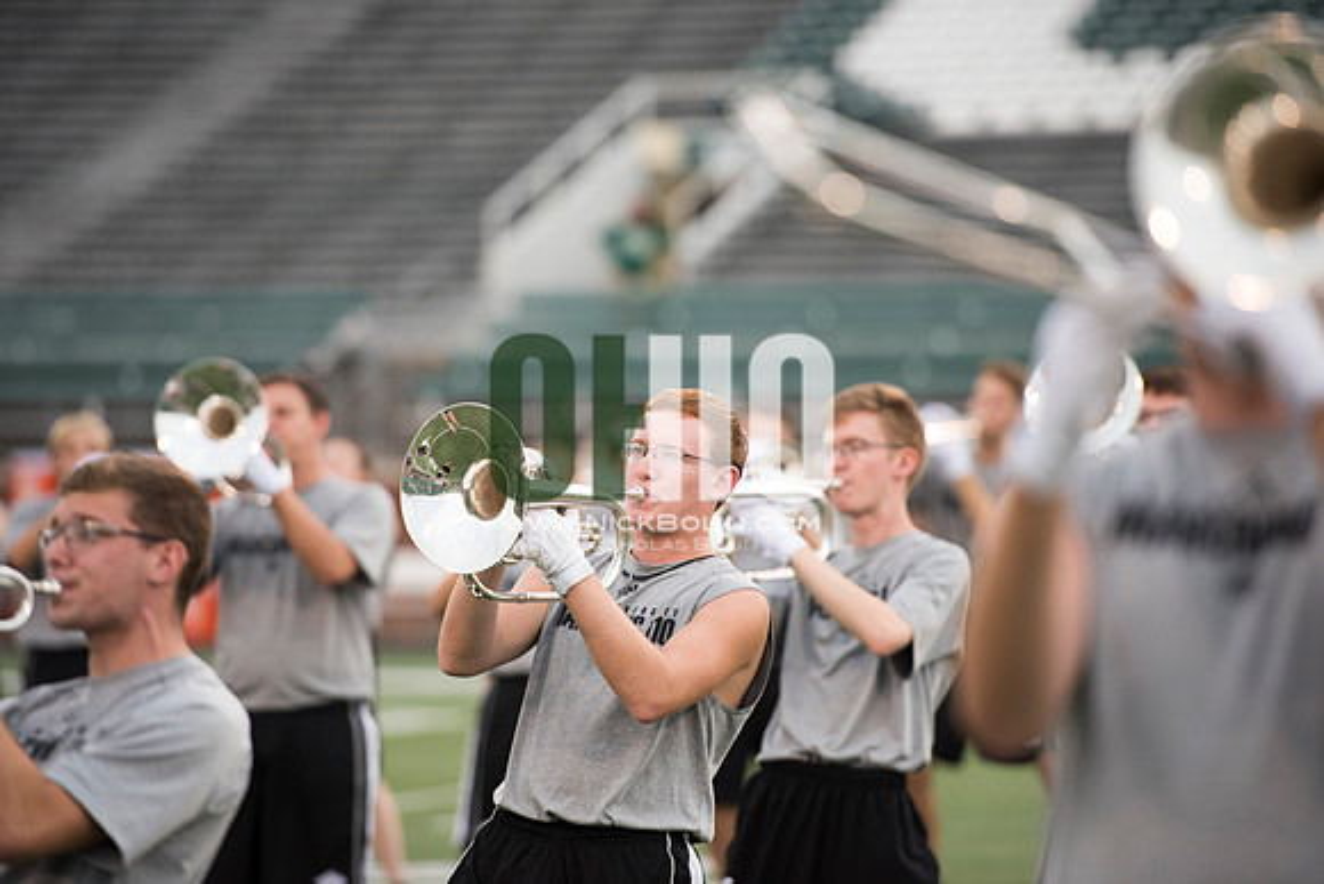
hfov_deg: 10.3
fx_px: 7357
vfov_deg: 6.9
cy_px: 442
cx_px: 662
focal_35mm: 200
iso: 1000
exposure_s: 1/1250
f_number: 2.8
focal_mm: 200
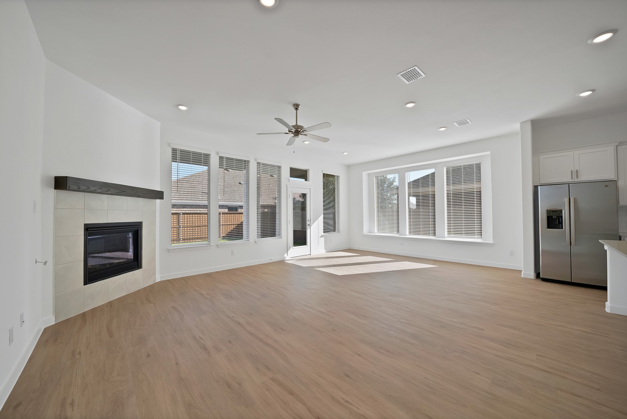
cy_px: 210
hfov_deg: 112.6
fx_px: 209
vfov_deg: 90.1
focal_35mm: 12
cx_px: 314
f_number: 9
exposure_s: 1/50
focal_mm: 12
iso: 640
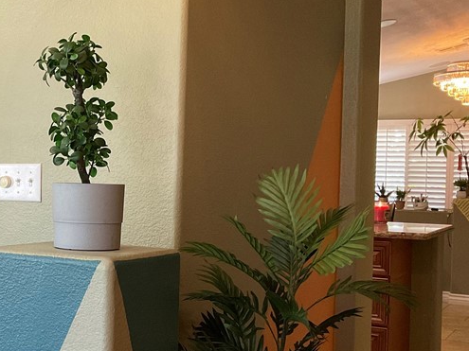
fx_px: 813
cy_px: 191
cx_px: 37
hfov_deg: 30.6
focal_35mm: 60
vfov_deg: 24.4
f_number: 1.8
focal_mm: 3
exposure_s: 1/60
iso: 200
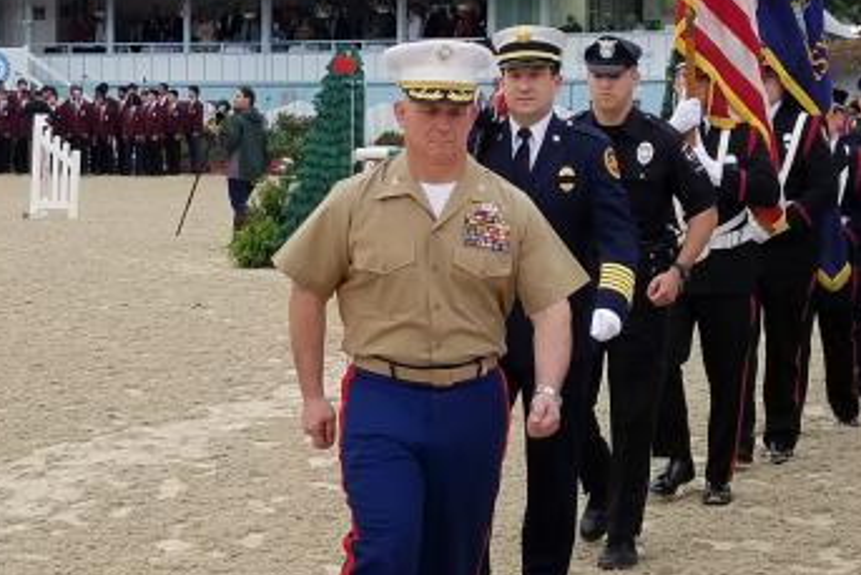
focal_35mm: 63
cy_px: 191
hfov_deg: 31.8
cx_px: 530
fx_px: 1507
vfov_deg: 21.5
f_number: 1.7
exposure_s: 1/240
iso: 50
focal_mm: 4.25
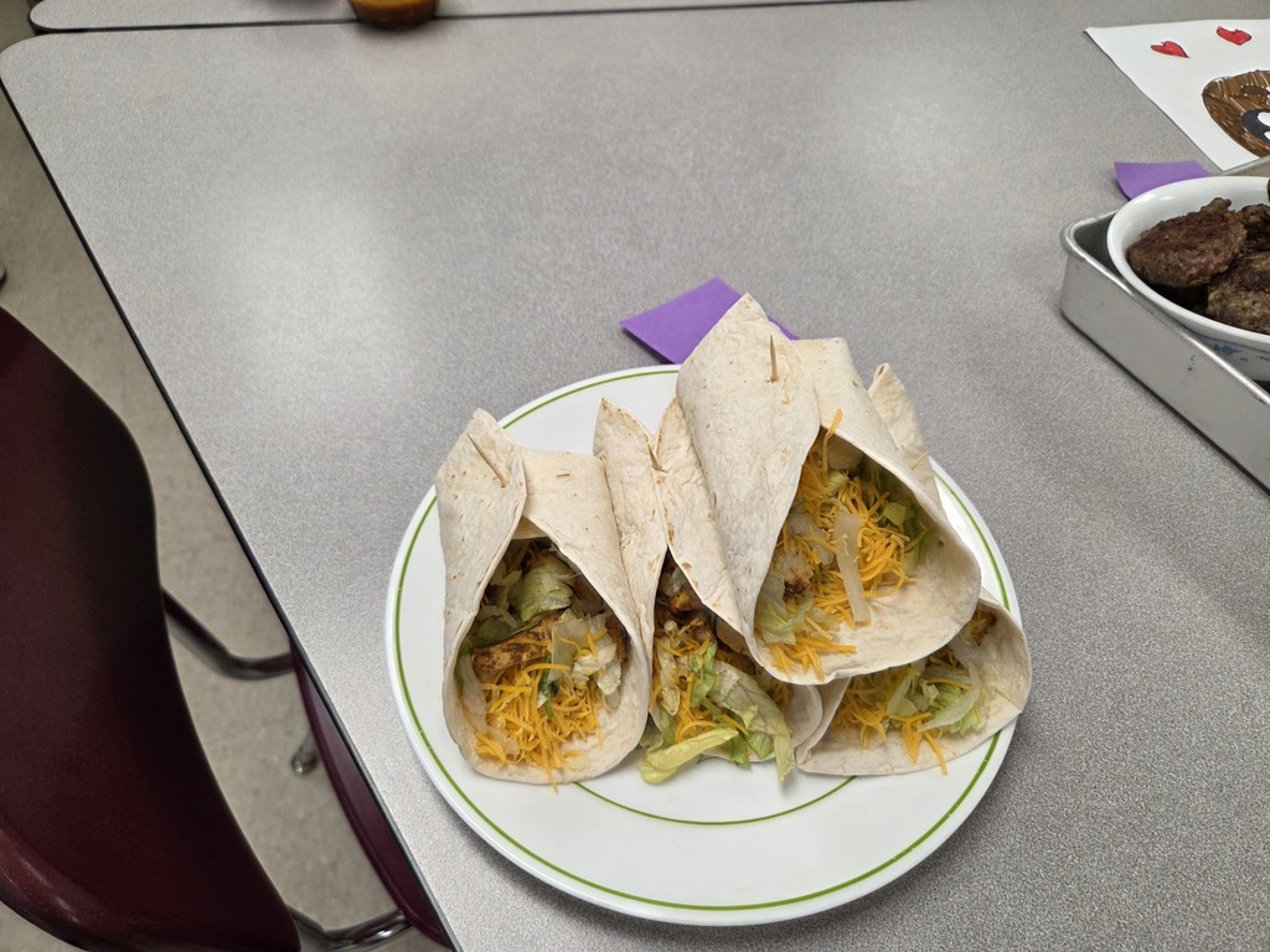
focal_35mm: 23
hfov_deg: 73.9
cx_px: 635
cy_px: 476
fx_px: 844
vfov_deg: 58.9
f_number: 1.8
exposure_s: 1/120
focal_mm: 5.4
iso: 125
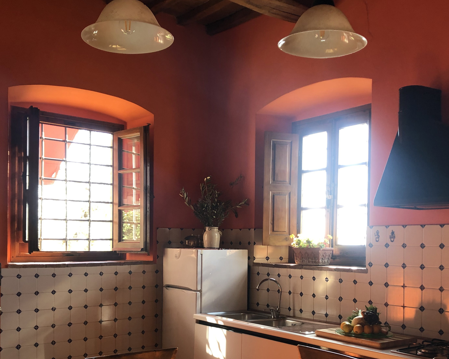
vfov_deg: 36.9
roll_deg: +0.0
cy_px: 242
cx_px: 239
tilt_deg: -0.6
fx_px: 532
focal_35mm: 40
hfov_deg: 45.8
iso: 25
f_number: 1.8
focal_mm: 3.99
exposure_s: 1/40
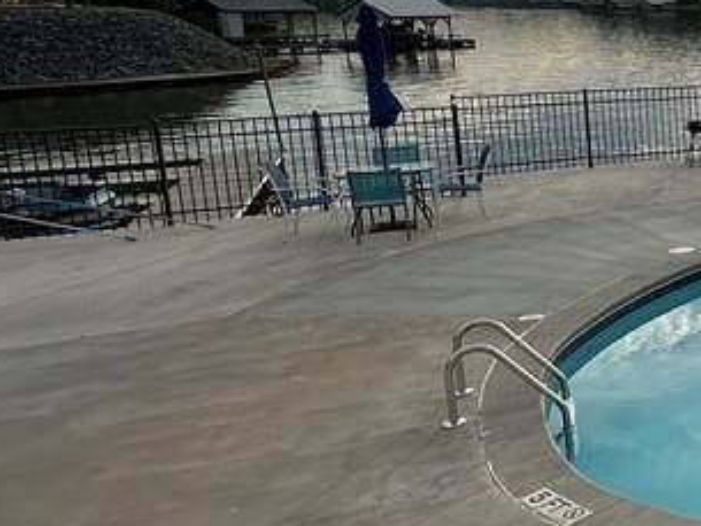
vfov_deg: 30.6
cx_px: 1018
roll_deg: -0.9
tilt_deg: -10.8
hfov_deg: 28.5
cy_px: 168
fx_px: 952
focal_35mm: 47
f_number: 2.2
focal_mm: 2.22
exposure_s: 1/1595
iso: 50
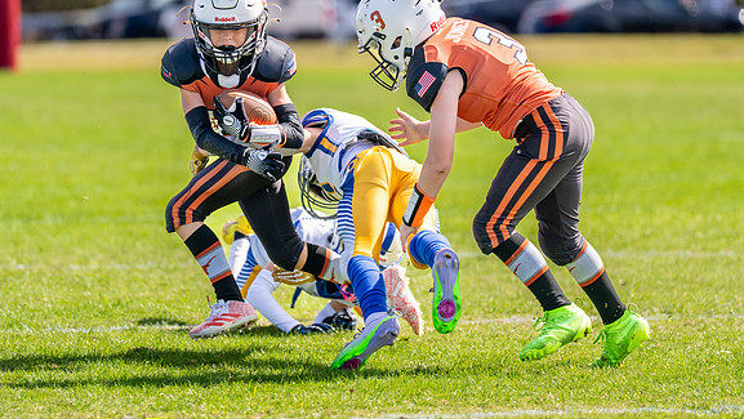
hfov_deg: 6.4
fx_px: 6650
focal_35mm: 337
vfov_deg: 3.6
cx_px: 326
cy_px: 167
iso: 160
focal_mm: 200
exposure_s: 1/2500
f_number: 2.8
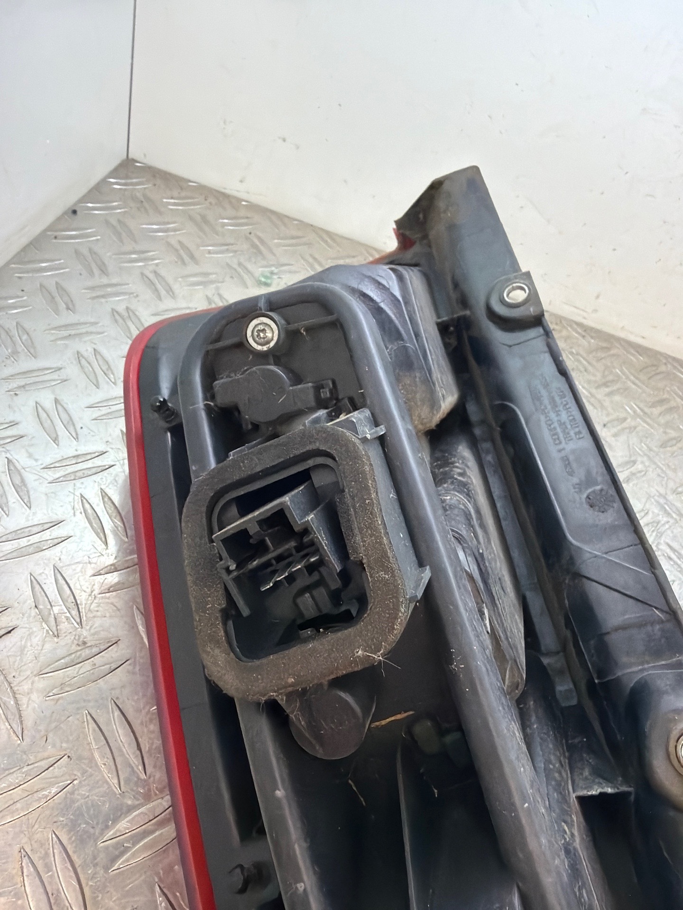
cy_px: 455
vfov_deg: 69.4
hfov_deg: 54.9
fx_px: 658
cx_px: 342
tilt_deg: -44.3
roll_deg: -22.5
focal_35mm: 25
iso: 320
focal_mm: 2.22
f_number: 2.2
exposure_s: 1/100
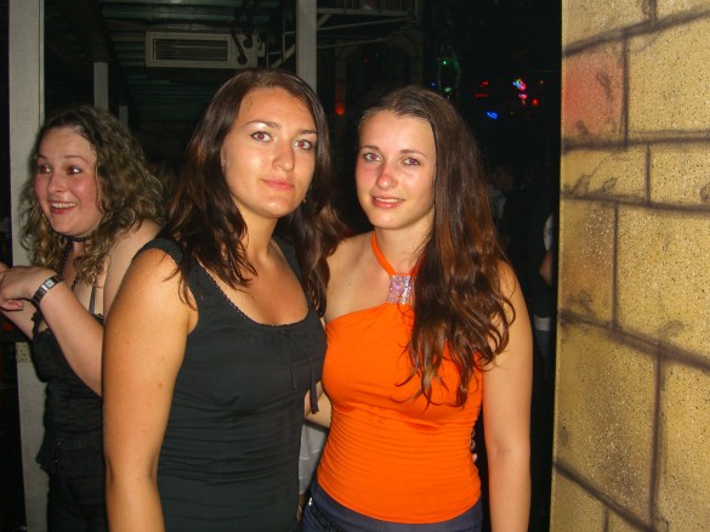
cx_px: 359
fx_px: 799
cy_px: 260
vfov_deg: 36.8
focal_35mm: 39
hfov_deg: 47.9
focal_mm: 7.9
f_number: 2.8
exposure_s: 1/60
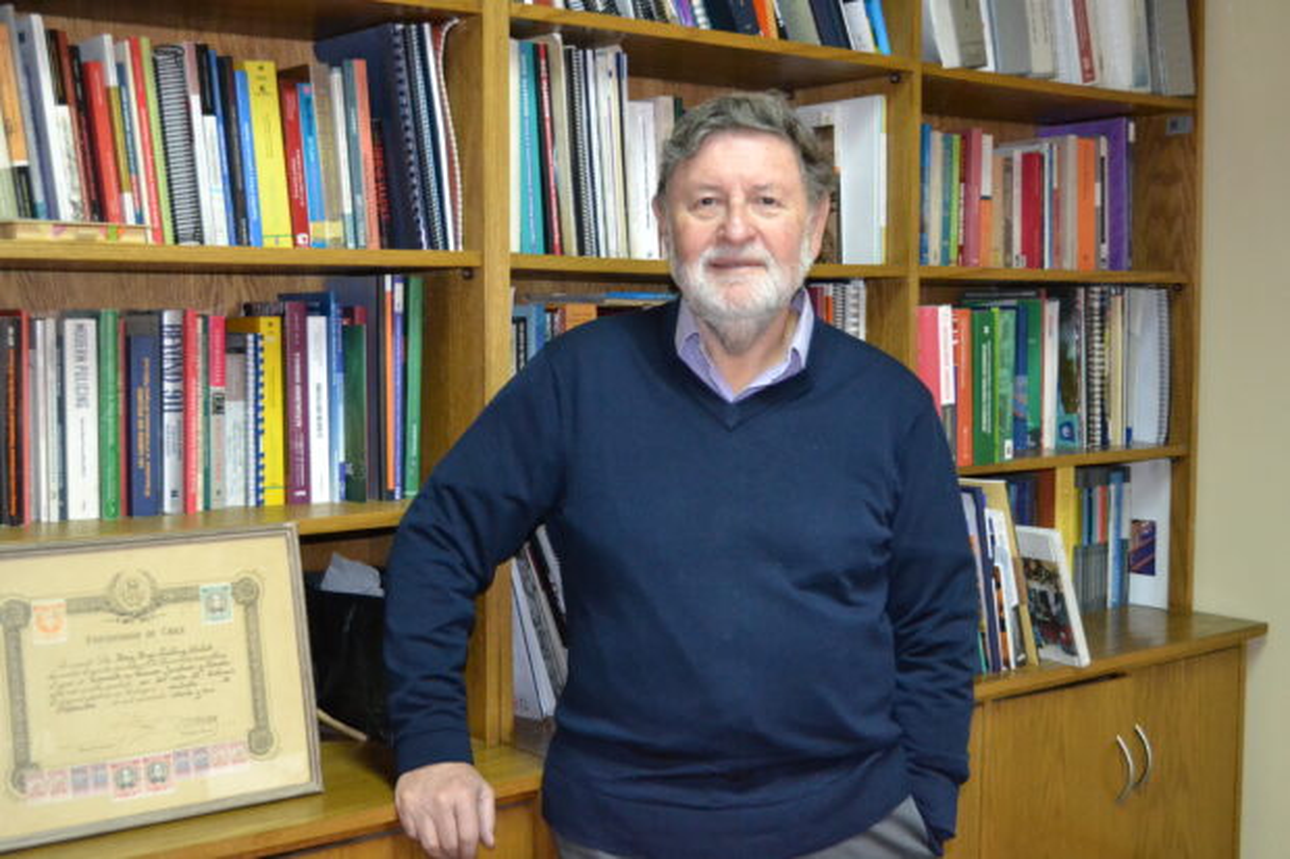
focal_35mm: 45
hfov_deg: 43.6
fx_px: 1612
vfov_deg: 29.8
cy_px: 430
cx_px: 645
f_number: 4.5
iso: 3200
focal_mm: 30
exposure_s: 1/60
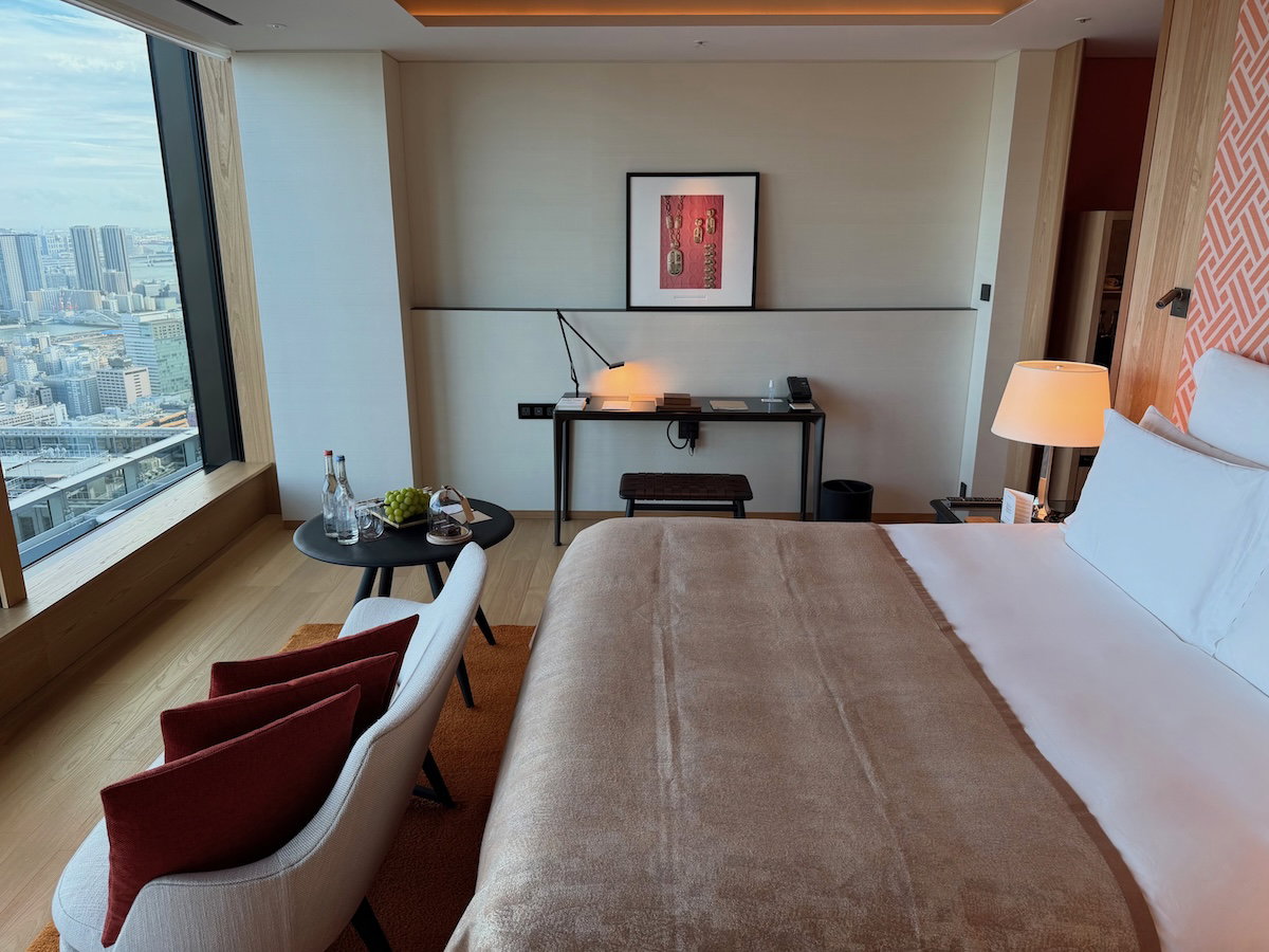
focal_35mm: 24
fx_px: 880
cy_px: 476
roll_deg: -0.3
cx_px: 634
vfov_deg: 56.8
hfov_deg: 71.6
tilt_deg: -16.1
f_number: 1.78
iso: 80
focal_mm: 6.76
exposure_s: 1/167
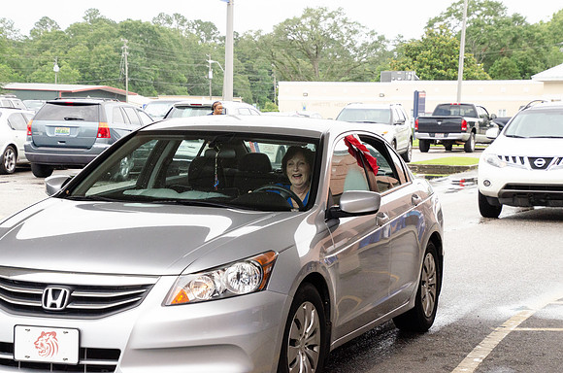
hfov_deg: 23.4
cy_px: 186
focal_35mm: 87
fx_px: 1358
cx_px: 282
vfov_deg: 15.6
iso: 640
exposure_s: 1/1250
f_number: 9
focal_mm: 58
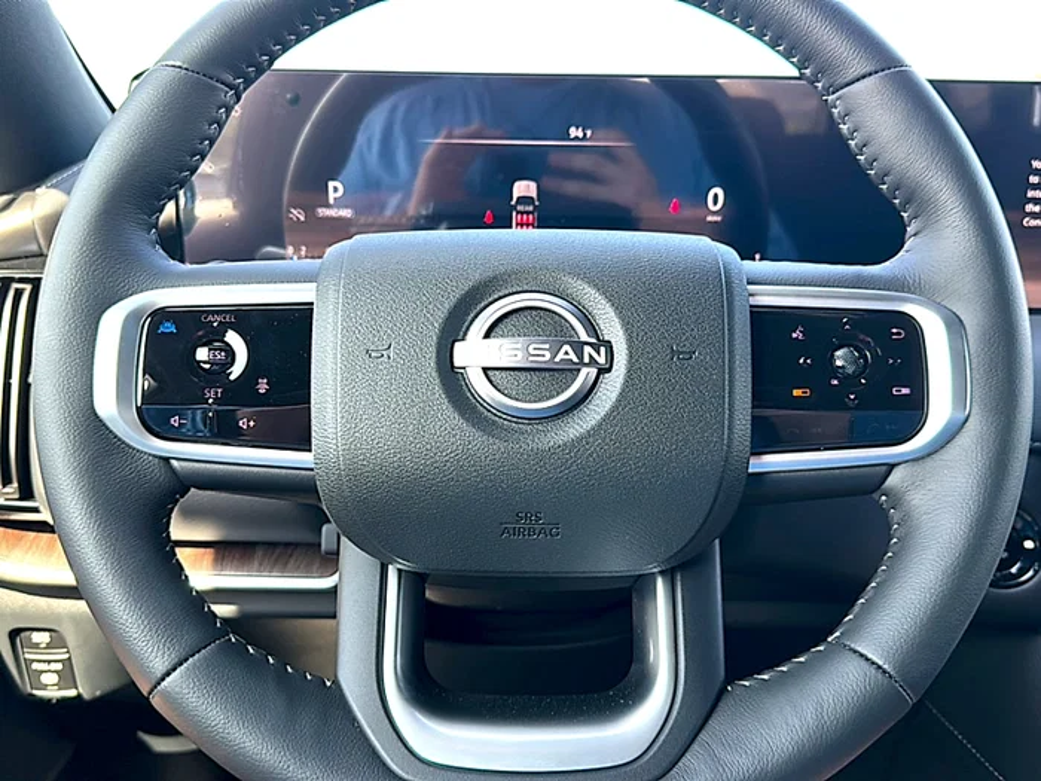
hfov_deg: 69.4
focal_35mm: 25
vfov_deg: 54.9
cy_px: 390
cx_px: 520
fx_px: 752
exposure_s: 1/197
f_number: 1.78
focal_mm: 6.86
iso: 100
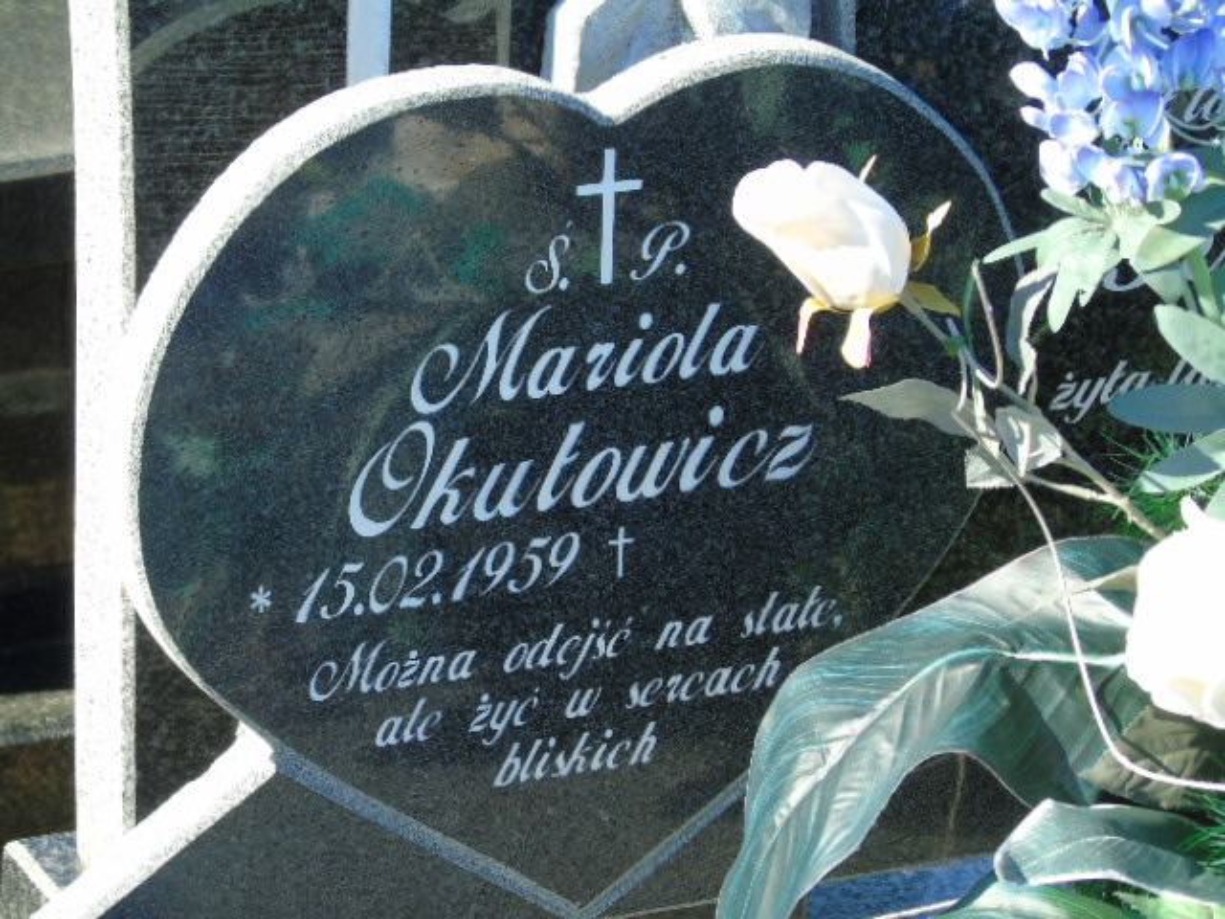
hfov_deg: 12.2
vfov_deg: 9.2
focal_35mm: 162
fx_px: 5733
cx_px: 612
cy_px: 460
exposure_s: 1/125
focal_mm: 29
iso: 100
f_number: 4.9
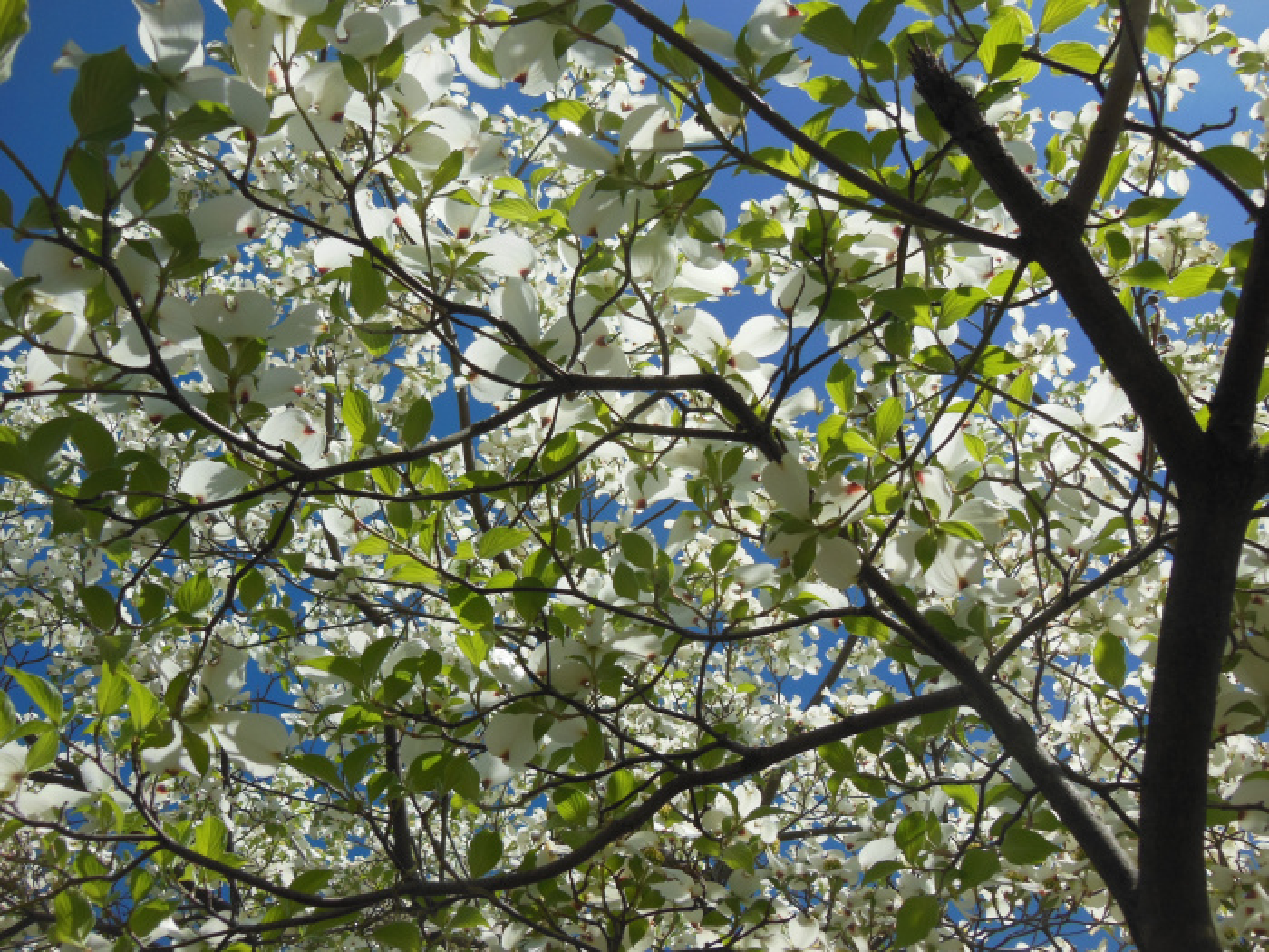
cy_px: 476
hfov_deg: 47.9
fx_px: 1430
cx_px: 634
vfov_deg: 36.8
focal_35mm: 39
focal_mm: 6.9
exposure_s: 1/1250
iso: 125
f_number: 4.1
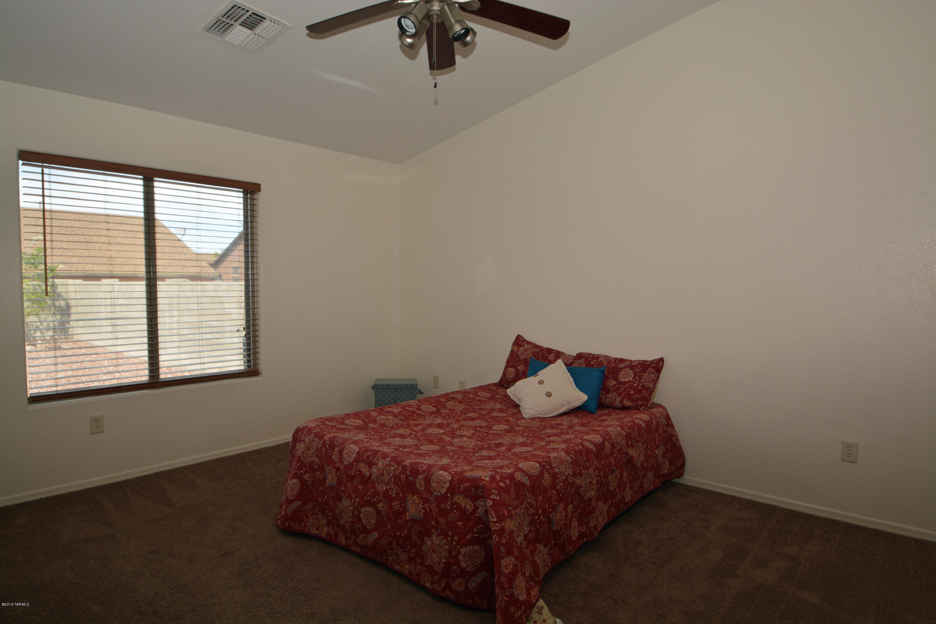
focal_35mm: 21
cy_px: 312
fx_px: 546
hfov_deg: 81.2
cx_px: 468
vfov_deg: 59.5
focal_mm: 14
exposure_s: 1/15
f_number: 13
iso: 100
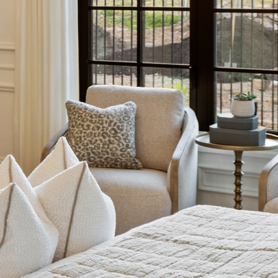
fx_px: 936
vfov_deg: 16.7
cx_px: -55
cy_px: 29
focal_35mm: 103
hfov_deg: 16.2
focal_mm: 24
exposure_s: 1/3
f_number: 8
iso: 125
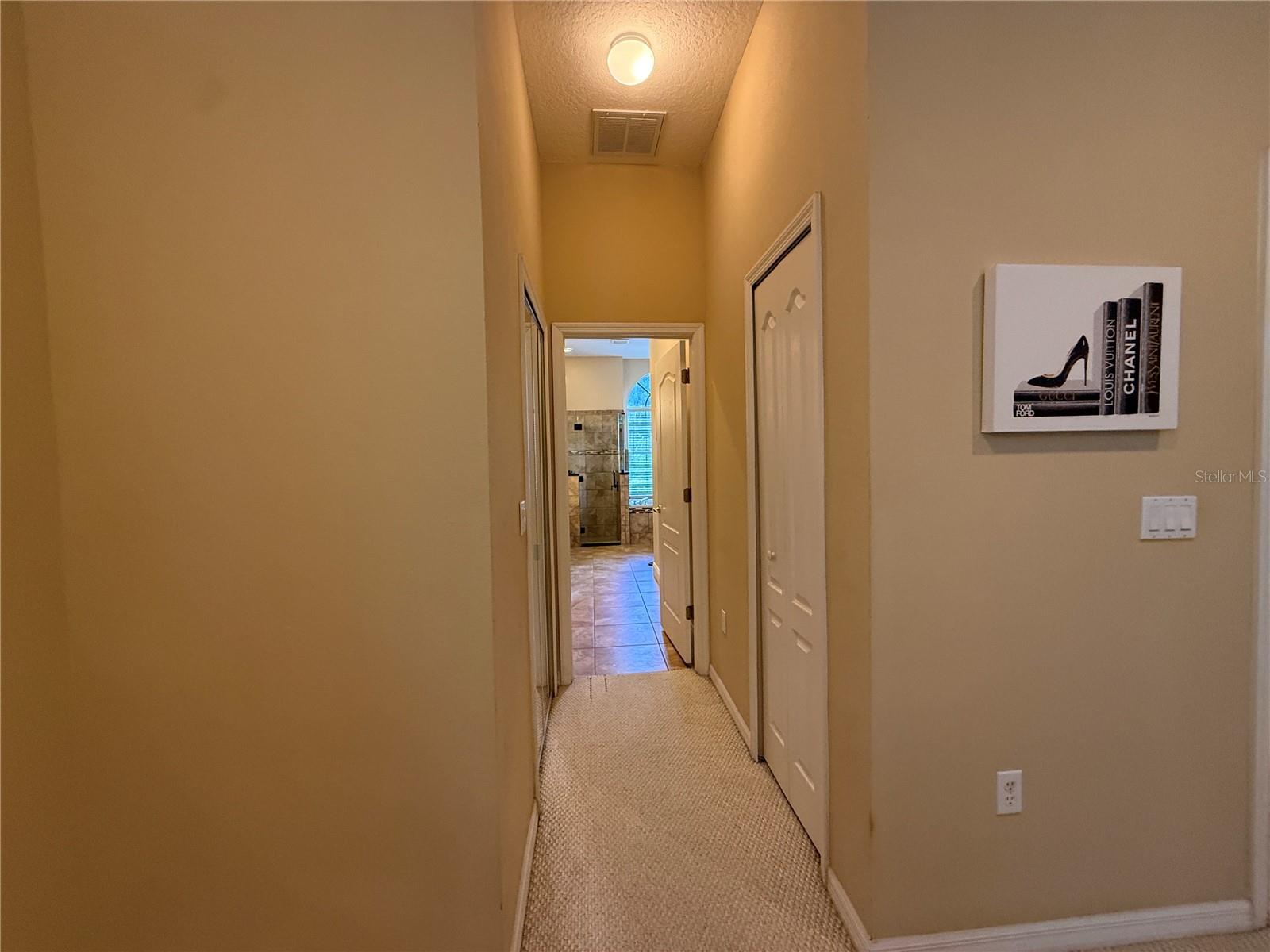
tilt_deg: -2.2
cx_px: 635
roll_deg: +1.2
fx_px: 514
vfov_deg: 85.7
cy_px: 476
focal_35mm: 14
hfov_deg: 102.1
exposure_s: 1/60
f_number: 2.2
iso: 320
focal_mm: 2.22
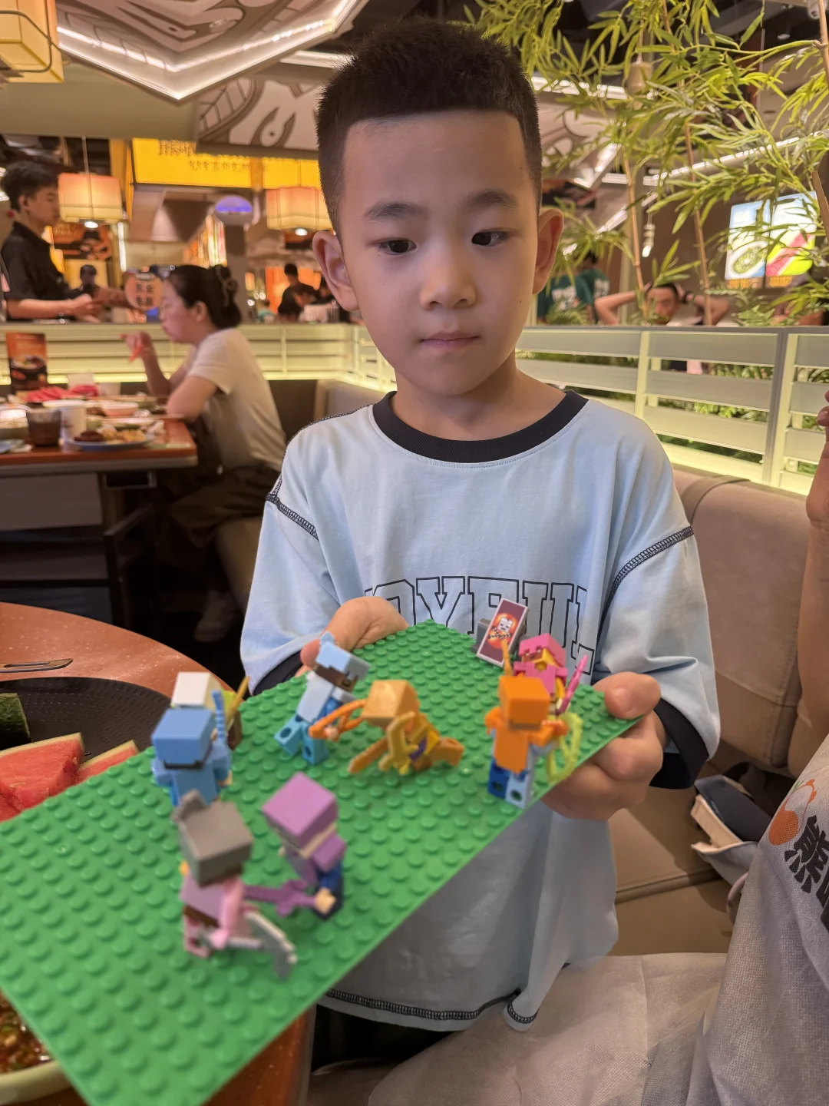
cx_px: 414
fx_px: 766
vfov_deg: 71.6
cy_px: 553
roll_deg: -1.0
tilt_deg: -15.8
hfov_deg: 56.8
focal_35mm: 24
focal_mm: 6.76
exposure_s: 1/100
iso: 250
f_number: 1.78
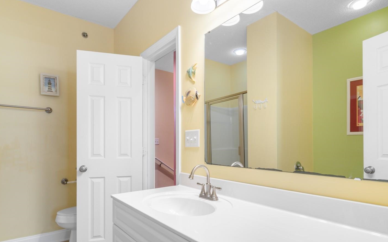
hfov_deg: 82.3
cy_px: 147
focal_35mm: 21
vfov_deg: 56.7
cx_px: 197
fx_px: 222
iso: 100
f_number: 4.8
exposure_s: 1/8
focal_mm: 12
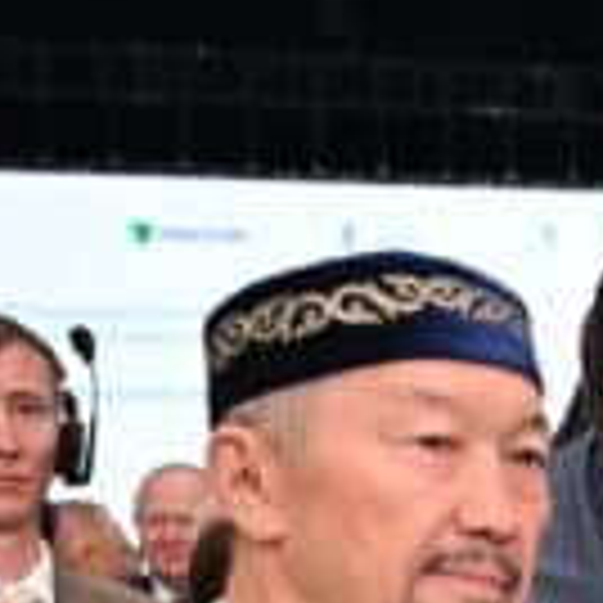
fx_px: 2650
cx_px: 1242
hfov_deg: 11.6
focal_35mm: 134
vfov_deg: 12.2
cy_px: 972
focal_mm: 27.5
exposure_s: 1/200
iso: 1600
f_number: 3.2
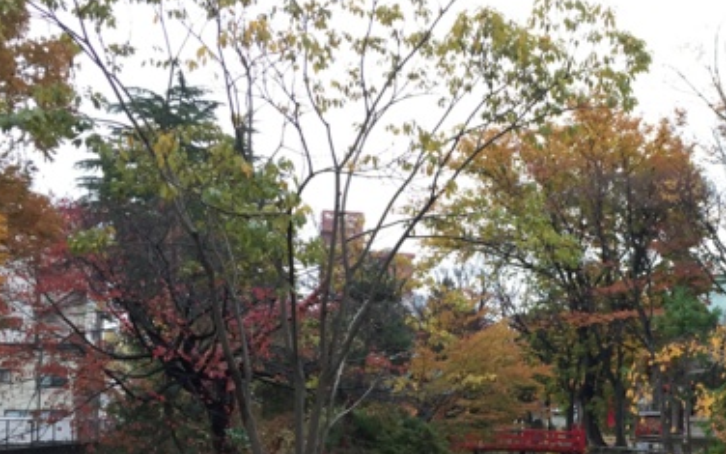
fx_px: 970
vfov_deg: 26.0
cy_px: 348
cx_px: 527
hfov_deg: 40.1
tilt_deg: +1.6
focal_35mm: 49
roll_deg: +0.8
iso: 32
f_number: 2.2
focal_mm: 4.15
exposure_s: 1/30
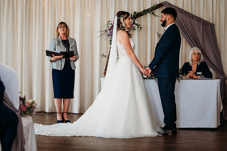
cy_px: 76
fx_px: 536
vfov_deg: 16.1
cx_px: 114
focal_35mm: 85
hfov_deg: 23.9
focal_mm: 85
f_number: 2
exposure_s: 1/200
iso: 160
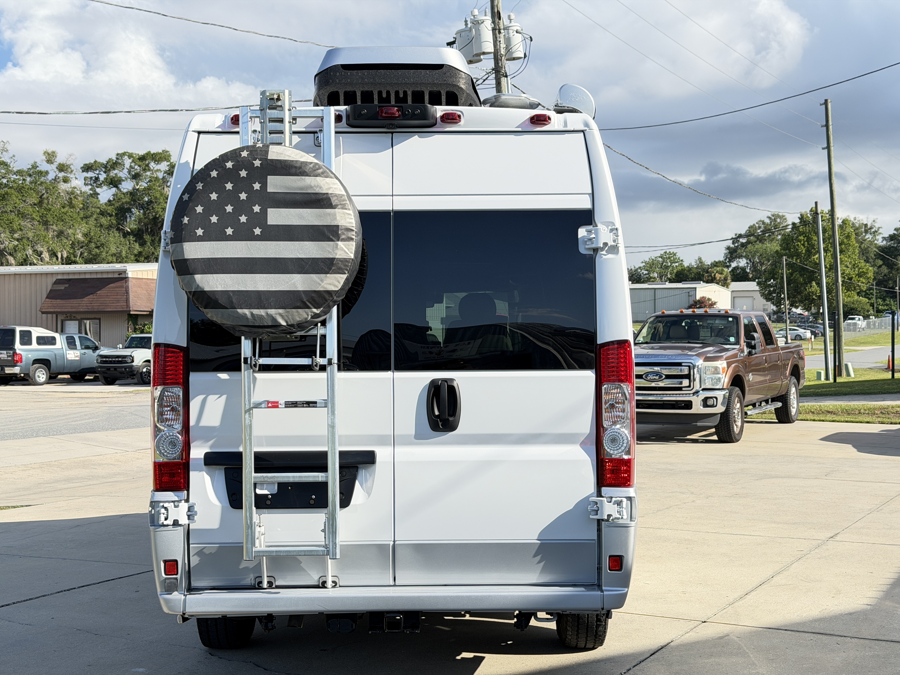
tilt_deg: -0.1
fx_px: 1248
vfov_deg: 30.3
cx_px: 450
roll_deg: -0.6
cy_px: 338
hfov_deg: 39.7
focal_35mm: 48
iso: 64
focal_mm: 6.76
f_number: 1.78
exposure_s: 1/1754
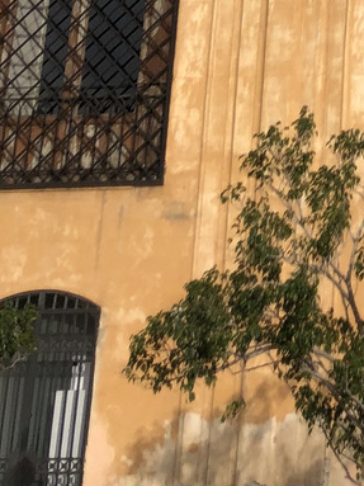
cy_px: -433
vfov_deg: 14.5
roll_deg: +1.1
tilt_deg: +27.0
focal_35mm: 117
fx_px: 1641
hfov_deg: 11.9
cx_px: 602
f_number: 1.8
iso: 20
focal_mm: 4
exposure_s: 1/2183
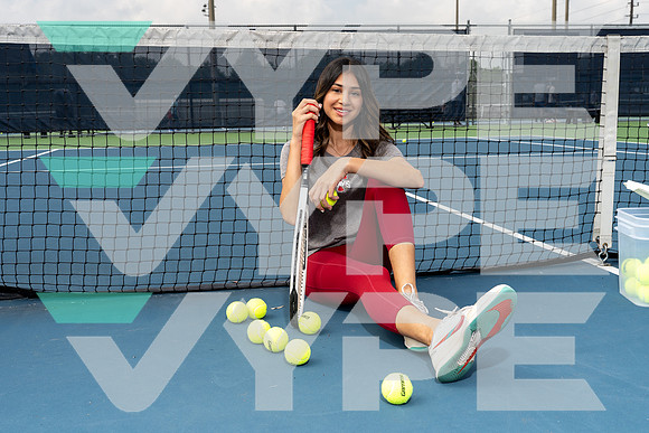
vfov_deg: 34.2
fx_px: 703
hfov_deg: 49.5
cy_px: 216
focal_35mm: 39
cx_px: 324
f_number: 8
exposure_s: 1/250
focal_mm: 39
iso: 100
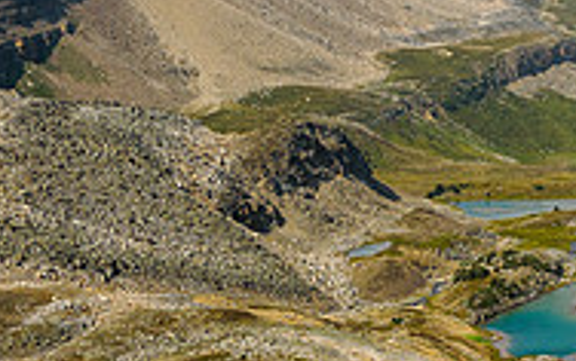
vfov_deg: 13.4
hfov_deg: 19.3
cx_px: 778
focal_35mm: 98
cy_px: 99
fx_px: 1540
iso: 200
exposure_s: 1/320
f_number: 8
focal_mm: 15
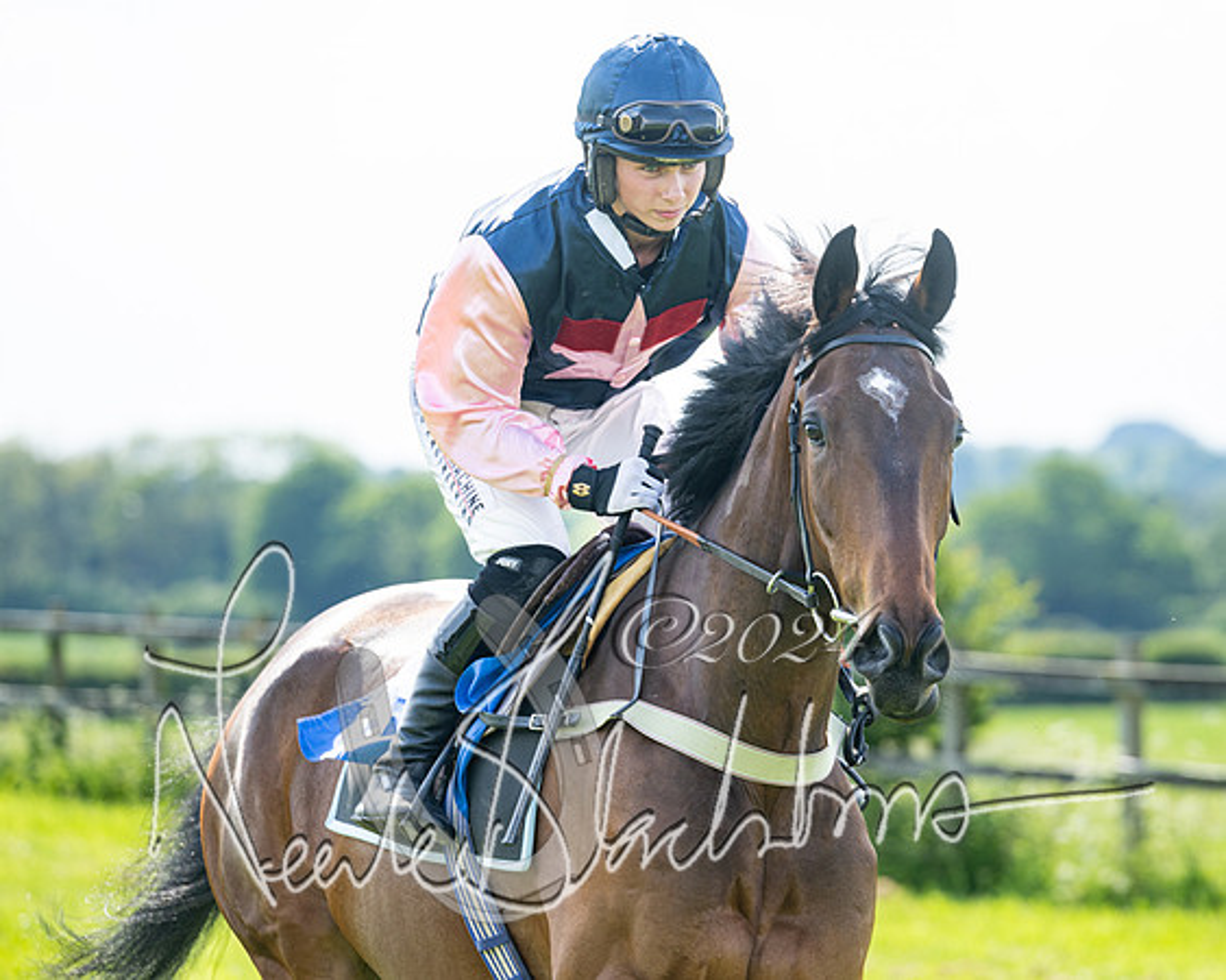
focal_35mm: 253
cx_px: 826
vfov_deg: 6.1
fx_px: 9189
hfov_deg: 7.6
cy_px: 432
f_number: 5
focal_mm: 200
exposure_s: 1/640
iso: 200
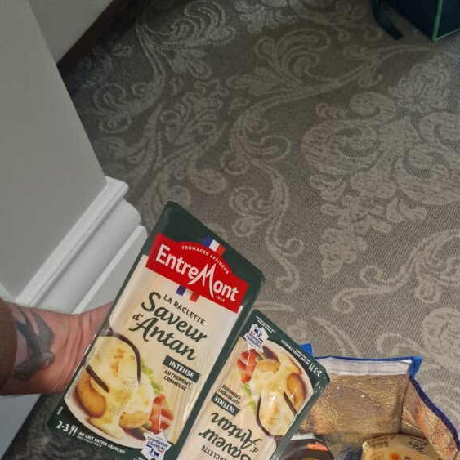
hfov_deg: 44.6
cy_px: 418
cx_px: 285
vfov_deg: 41.3
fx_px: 556
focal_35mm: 37
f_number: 1.8
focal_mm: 6.4
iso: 640
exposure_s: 1/60
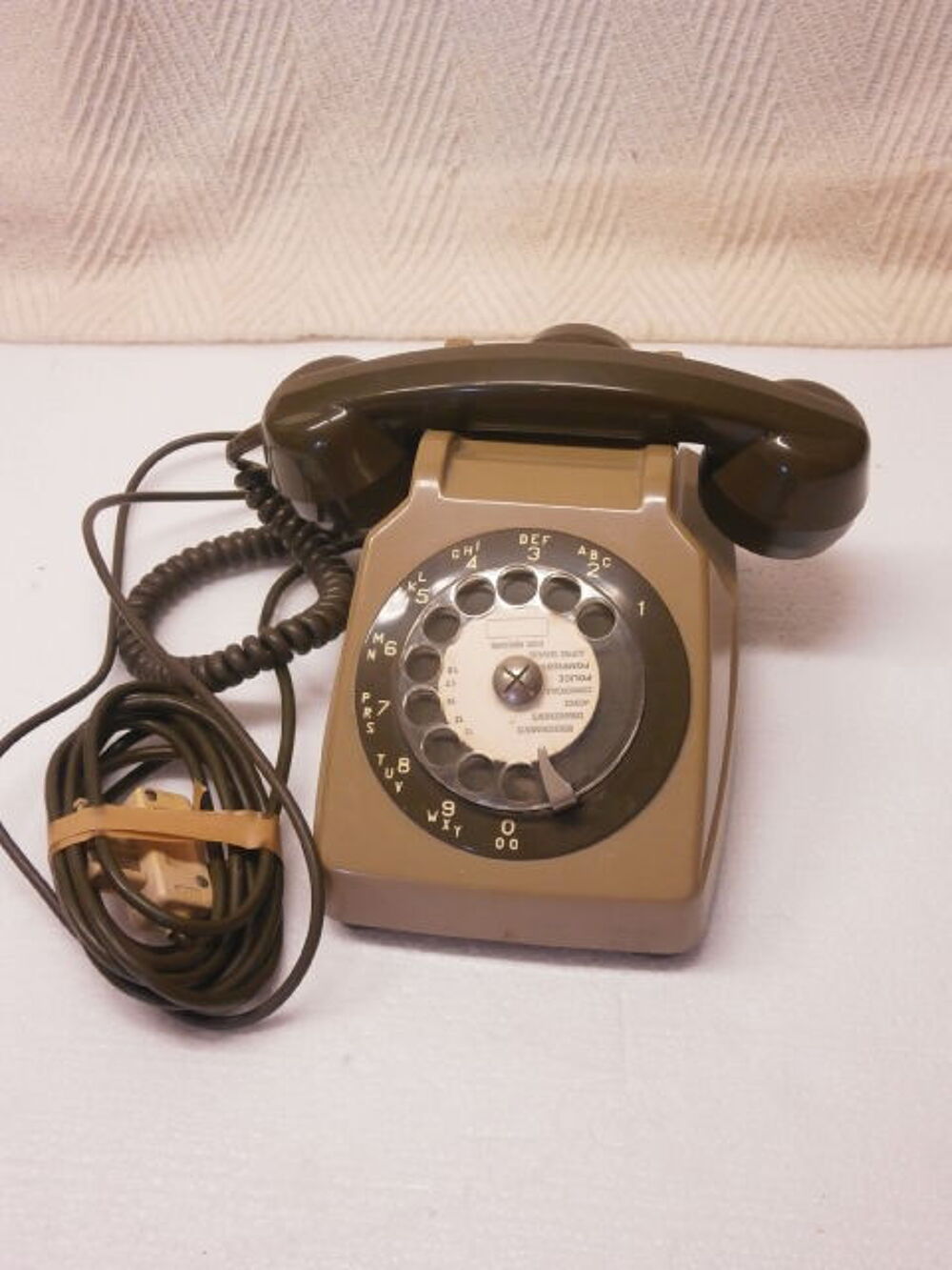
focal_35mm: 47
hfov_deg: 30.9
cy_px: 635
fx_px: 1723
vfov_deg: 40.4
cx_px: 476
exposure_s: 1/40
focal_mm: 8.3
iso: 200
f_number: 3.4
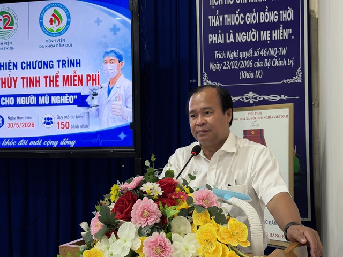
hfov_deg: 39.7
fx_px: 476
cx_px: 172
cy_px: 128
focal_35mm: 48
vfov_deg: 30.3
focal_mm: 6.76
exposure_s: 1/100
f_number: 1.78
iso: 200
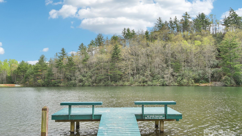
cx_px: 120
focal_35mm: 32
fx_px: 205
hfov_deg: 61.0
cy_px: 70
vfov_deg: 36.7
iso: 100
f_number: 11
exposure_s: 1/100
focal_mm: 30
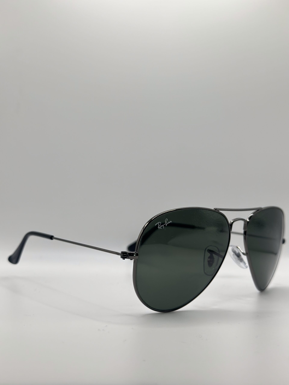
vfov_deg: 39.7
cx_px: 144
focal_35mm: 48
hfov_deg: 30.3
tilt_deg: -8.2
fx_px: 534
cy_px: 192
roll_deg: -1.7
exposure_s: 1/729
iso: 80
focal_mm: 6.86
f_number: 1.78
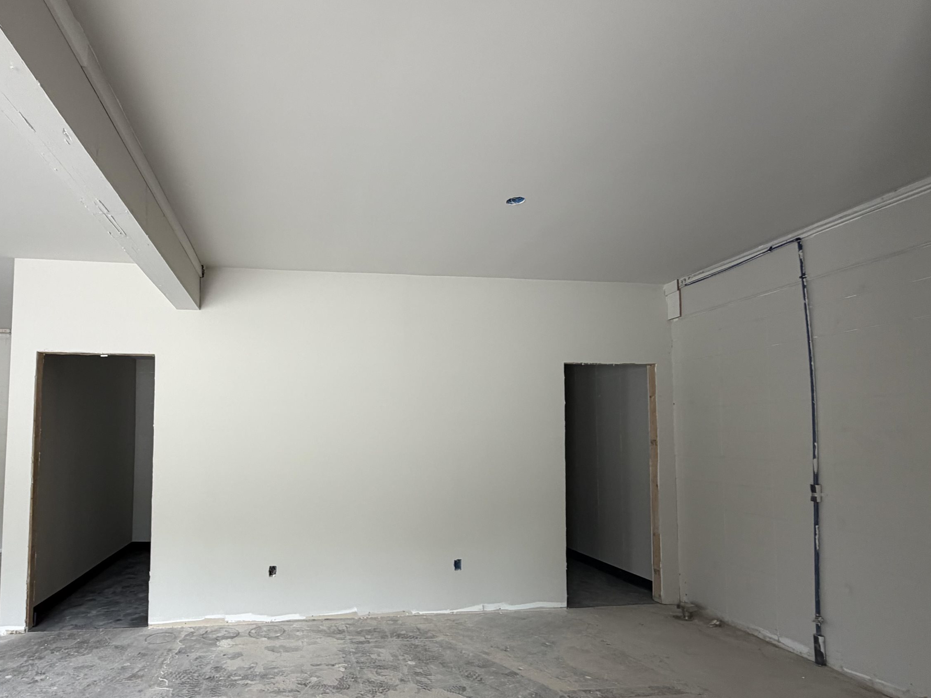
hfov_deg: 83.2
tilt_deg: +3.1
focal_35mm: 19
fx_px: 511
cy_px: 412
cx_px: 356
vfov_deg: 68.1
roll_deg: -0.1
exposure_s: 1/121
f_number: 2.2
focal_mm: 2.22
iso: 125
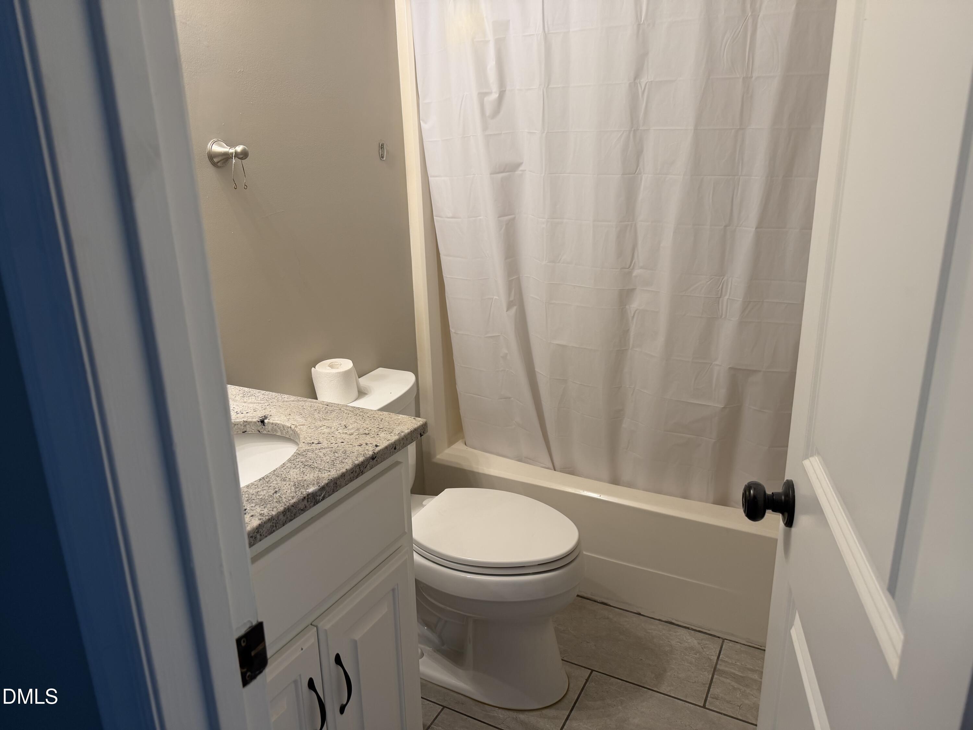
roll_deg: +1.6
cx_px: 486
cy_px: 365
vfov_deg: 56.8
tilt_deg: -16.3
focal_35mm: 24
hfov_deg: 71.6
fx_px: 675
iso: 125
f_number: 1.78
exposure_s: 1/60
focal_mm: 6.76
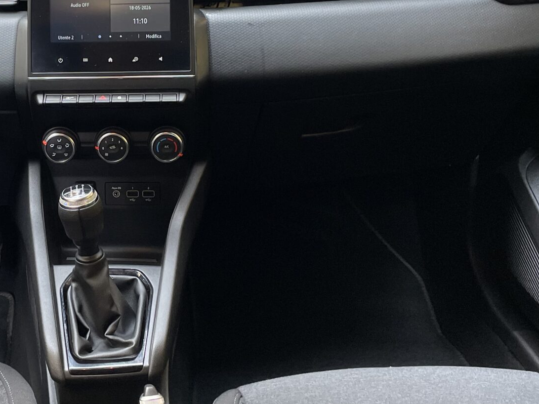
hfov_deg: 30.7
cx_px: 93
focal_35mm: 61
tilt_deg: -26.0
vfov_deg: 23.9
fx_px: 950
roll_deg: +2.1
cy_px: 142
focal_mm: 4.2
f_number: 1.6
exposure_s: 1/121
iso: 100
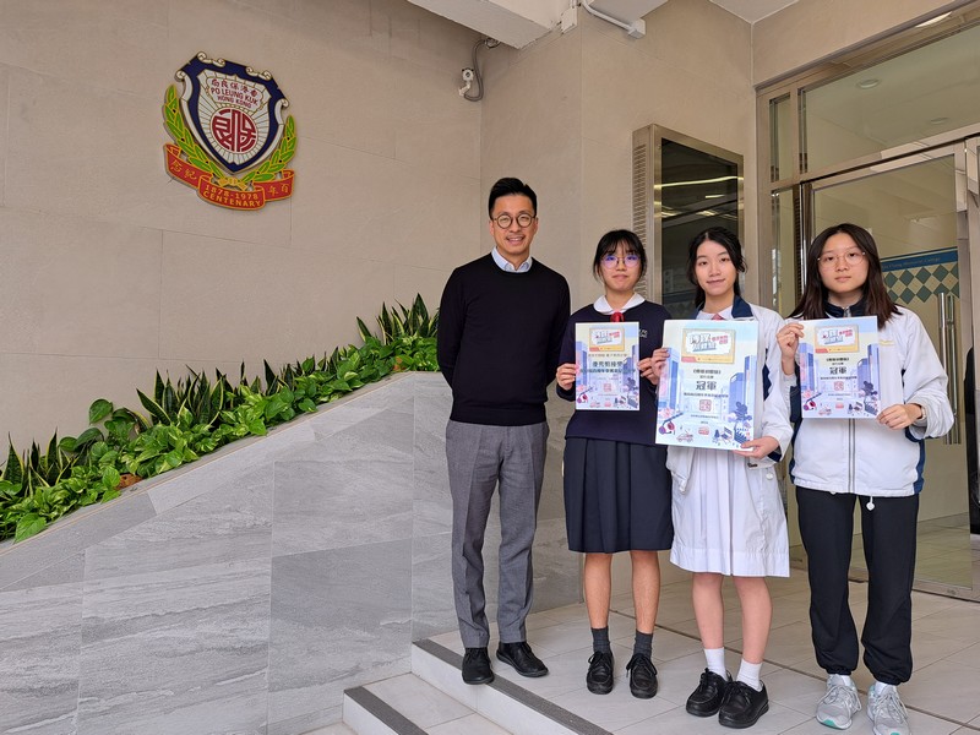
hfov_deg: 71.6
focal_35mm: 24
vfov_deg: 56.8
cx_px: 490
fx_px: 679
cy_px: 368
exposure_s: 1/100
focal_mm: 5.23
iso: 50
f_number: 1.8
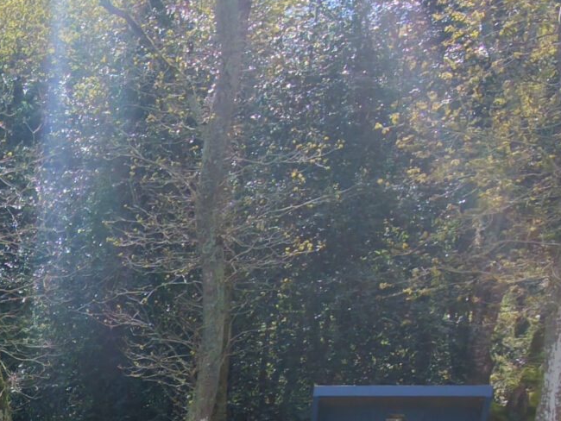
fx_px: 1021
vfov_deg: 19.8
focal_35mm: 63
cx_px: -232
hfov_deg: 25.0
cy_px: 656
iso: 100
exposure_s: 1/500
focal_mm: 3.05
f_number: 2.2
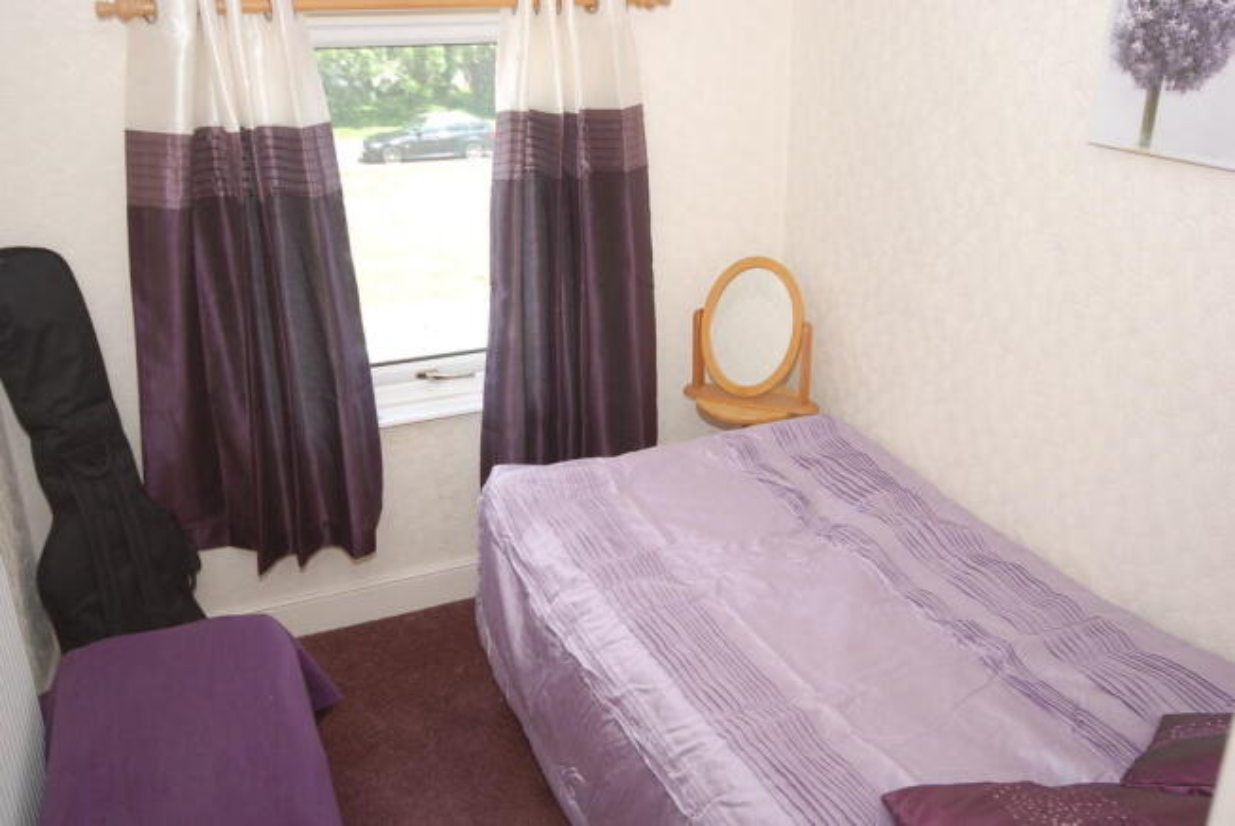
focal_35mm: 30
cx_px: 618
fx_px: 1030
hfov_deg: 61.9
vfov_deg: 43.7
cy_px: 413
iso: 200
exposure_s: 1/60
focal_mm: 20
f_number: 5.6
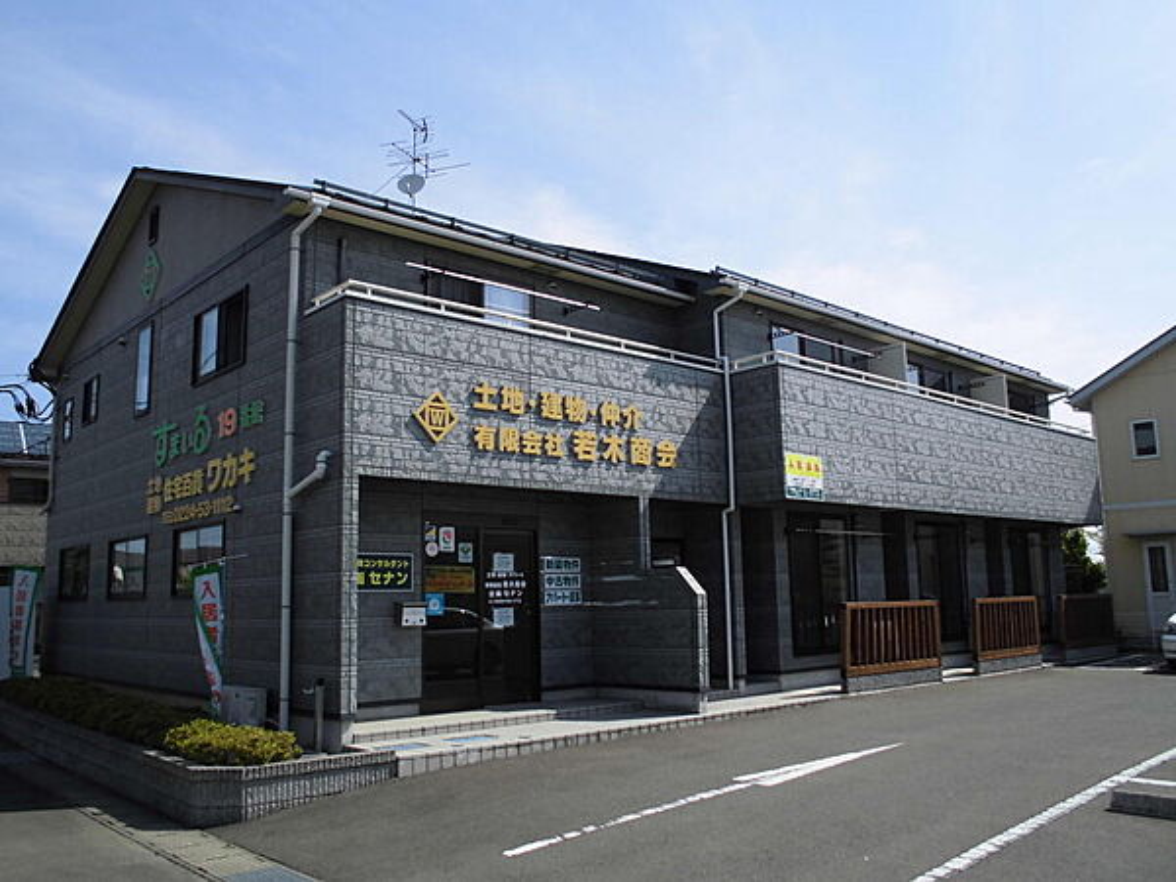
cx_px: 588
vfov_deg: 48.2
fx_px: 985
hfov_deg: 61.7
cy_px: 441
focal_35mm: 29
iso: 100
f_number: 3.7
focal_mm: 5.3
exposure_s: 1/640
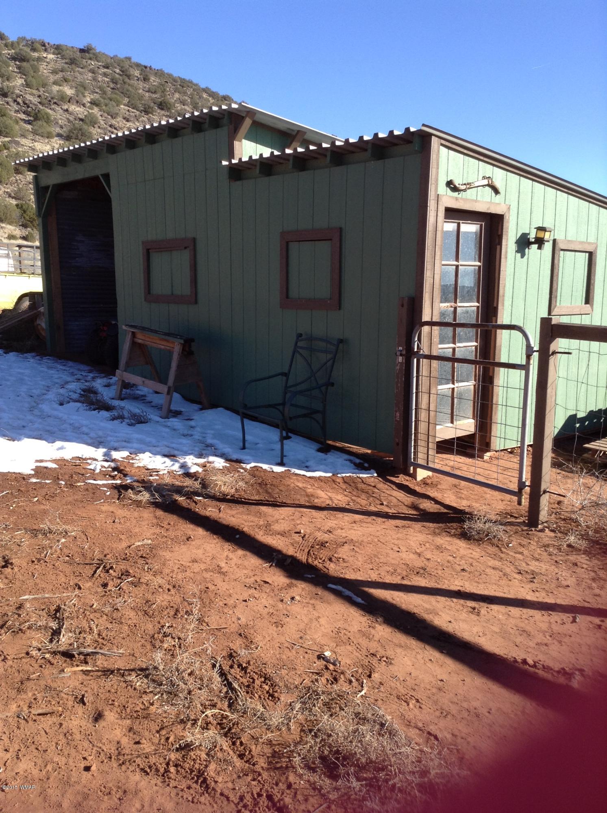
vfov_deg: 55.4
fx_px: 774
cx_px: 304
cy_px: 406
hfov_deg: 42.8
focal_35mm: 33
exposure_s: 1/527
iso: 25
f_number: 2.4
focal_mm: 3.3
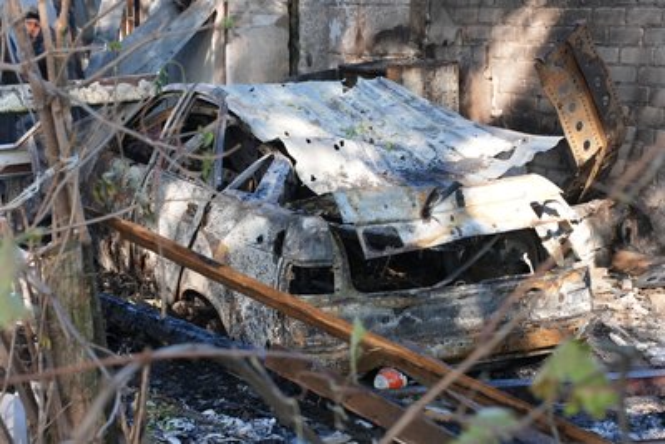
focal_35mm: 75
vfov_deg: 18.2
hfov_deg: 27.0
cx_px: 332
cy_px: 222
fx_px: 1386
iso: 400
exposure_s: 1/160
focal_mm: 75
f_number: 4
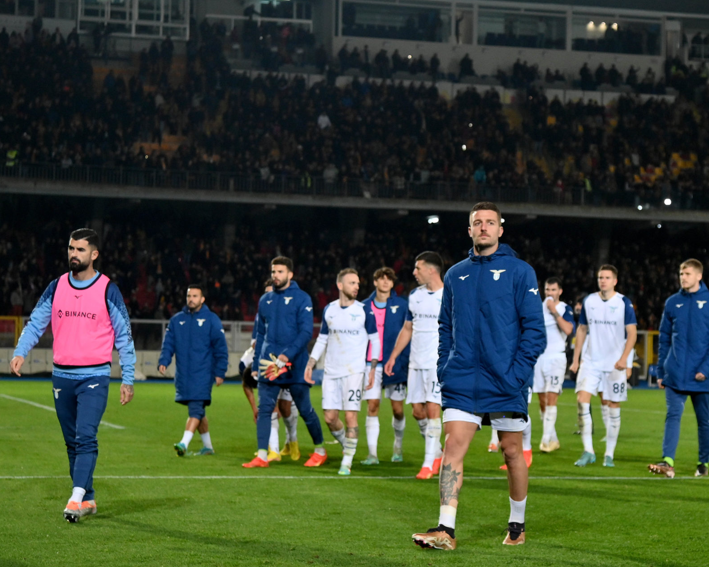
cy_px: 281
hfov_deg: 25.7
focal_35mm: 74
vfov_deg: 20.7
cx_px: 399
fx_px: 1553
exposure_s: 1/1250
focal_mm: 65
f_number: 4.5
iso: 2000
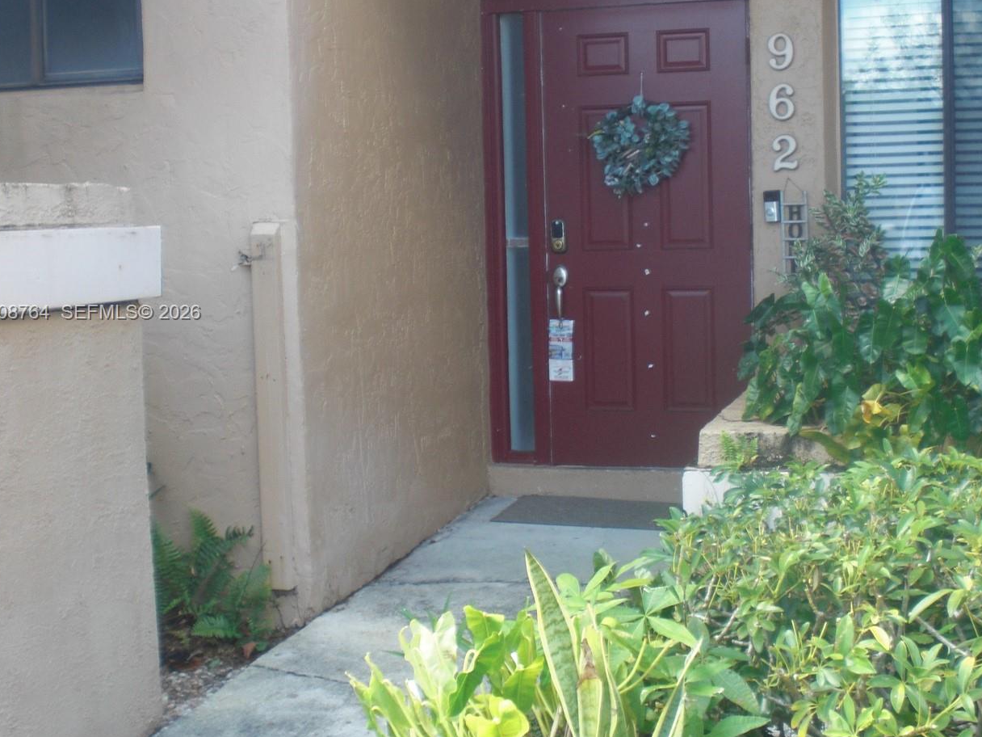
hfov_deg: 38.0
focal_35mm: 50
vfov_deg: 29.1
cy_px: 314
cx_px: 595
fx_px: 1418
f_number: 3.1
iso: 64
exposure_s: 1/80
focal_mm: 6.3
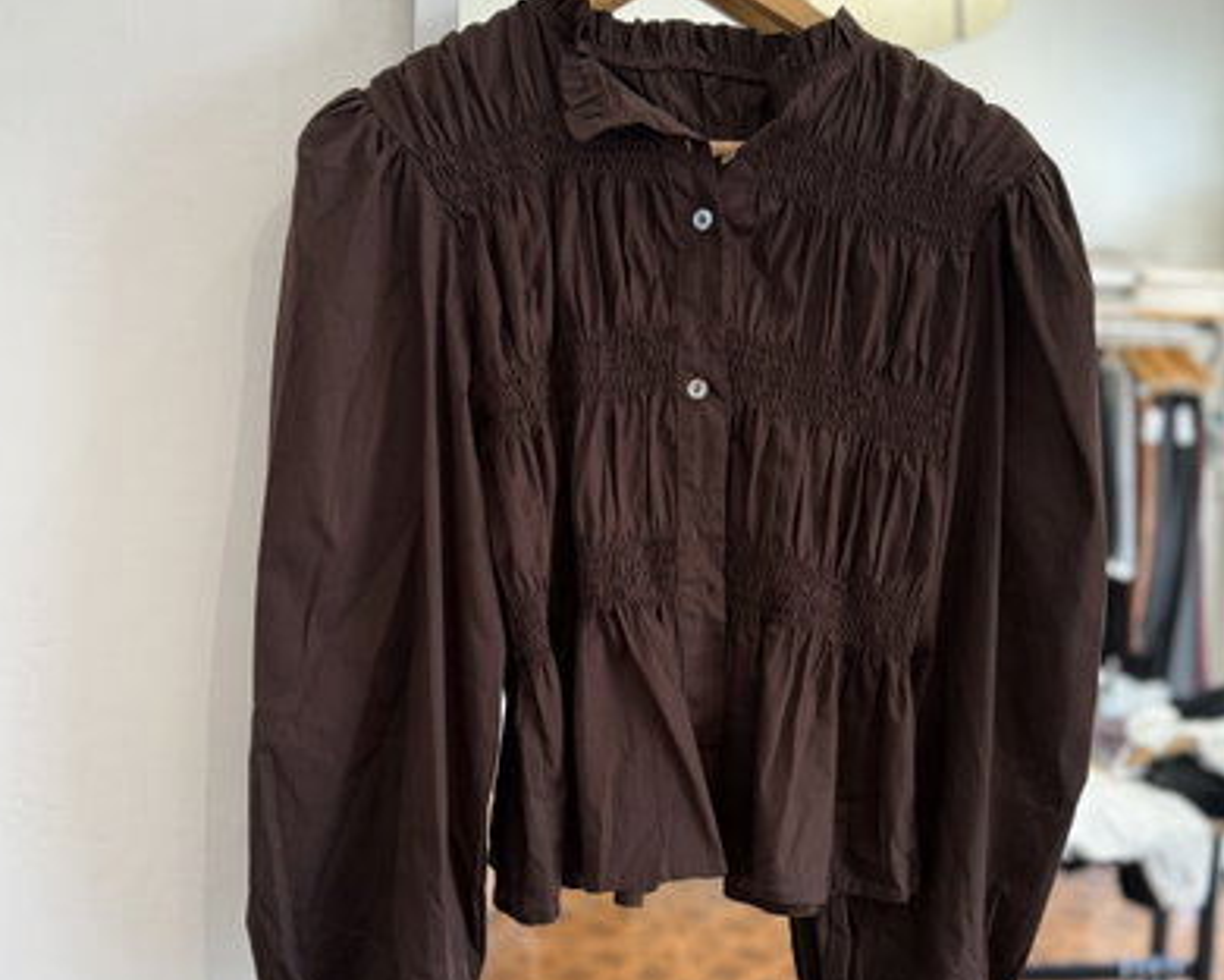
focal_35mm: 32
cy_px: 554
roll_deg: -2.5
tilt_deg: -4.5
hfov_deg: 55.7
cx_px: 599
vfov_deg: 45.7
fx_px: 1159
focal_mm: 6.76
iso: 200
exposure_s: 1/103
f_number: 1.78
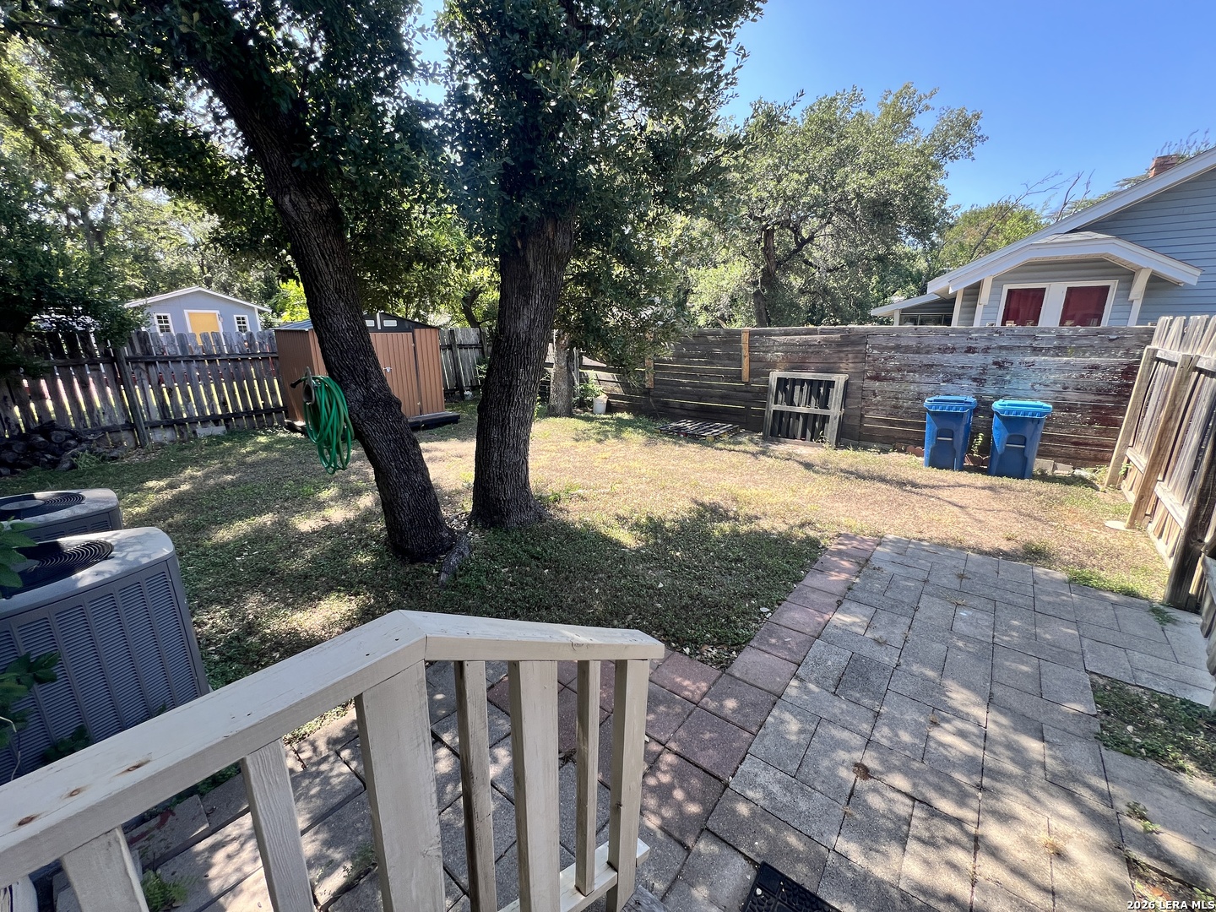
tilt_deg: -14.3
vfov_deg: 89.9
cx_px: 608
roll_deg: +1.3
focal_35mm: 13
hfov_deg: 106.2
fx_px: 457
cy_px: 456
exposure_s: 1/243
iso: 32
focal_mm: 1.57
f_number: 1.8
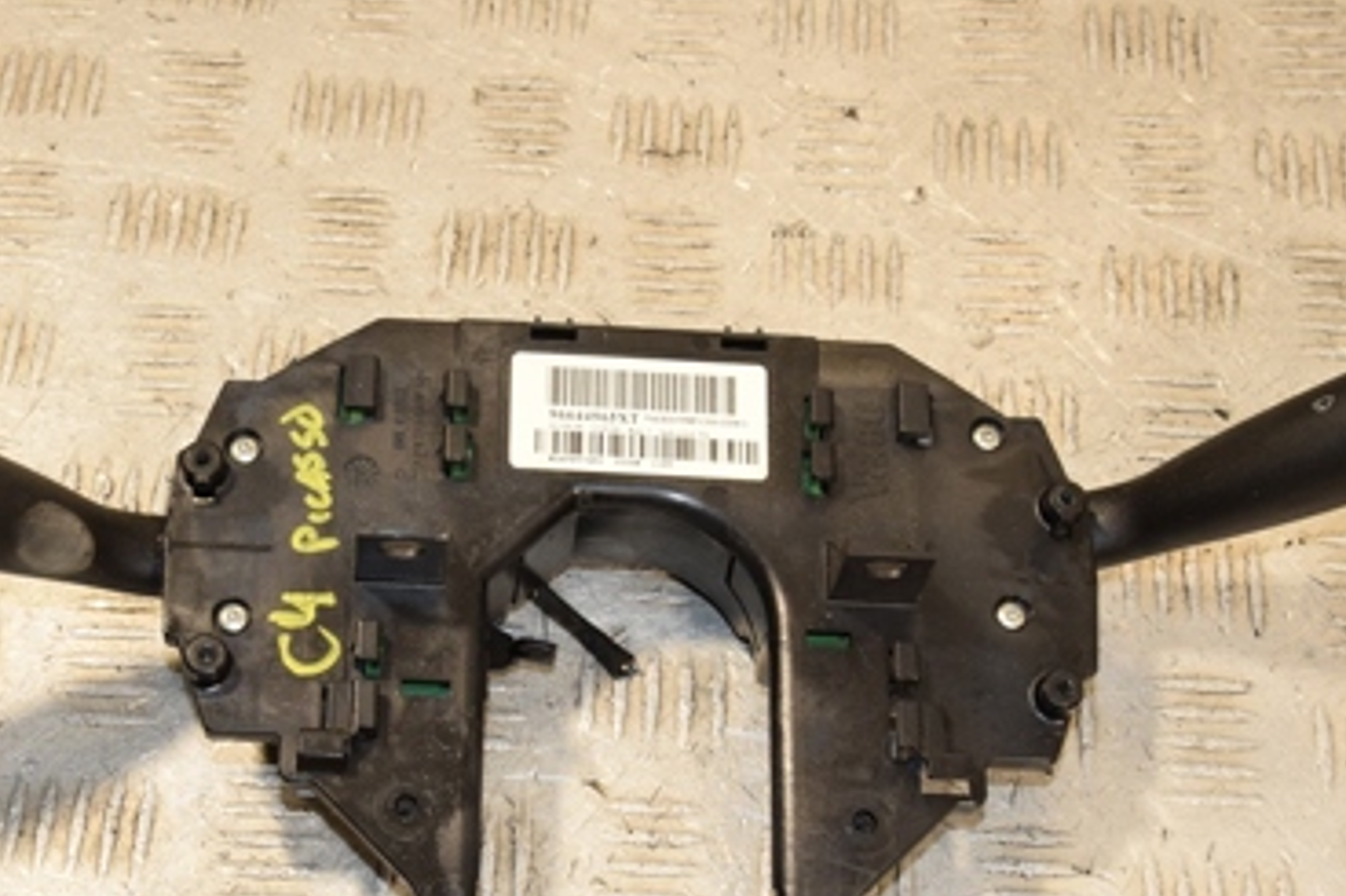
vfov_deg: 18.6
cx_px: 607
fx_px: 2728
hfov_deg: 27.7
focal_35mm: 73
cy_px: 530
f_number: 9
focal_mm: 28
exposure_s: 1/200
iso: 800
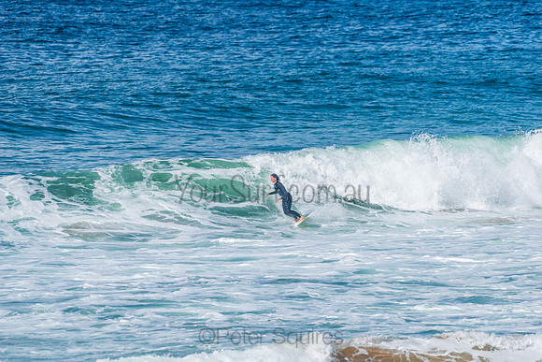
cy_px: 181
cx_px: 271
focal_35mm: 500
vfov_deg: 2.8
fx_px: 7529
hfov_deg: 4.1
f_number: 5.6
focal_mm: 500
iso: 125
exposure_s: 1/2000
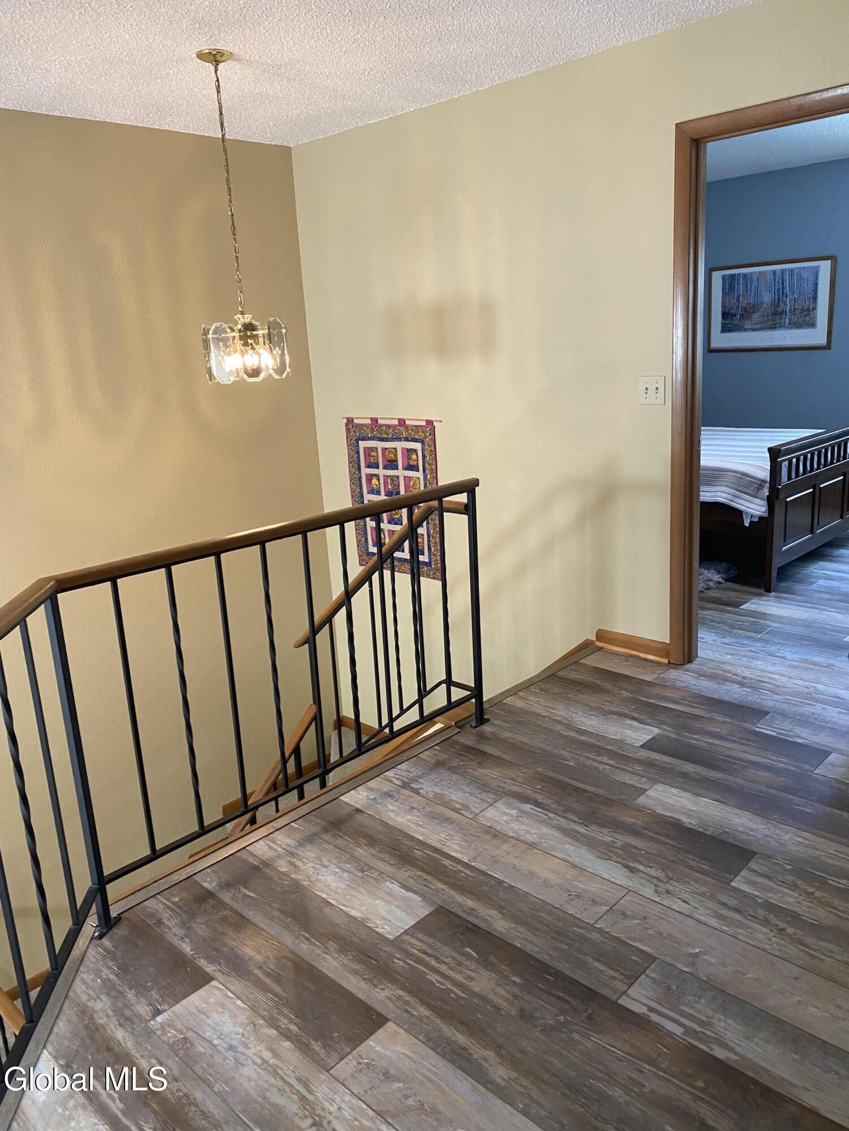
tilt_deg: -11.9
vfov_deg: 67.3
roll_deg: +3.8
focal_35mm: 26
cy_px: 566
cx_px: 424
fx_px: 850
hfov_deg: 53.1
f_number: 1.8
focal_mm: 4.25
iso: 160
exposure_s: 1/60
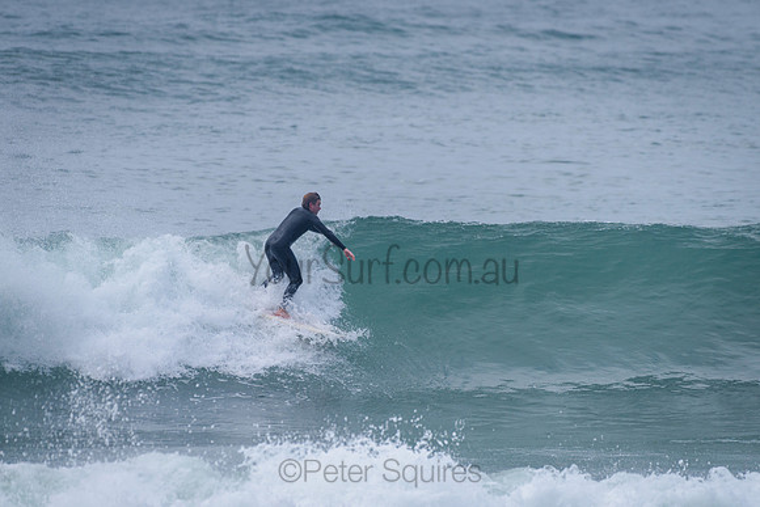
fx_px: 12939
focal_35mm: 613
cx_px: 380
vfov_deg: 2.2
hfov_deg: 3.4
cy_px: 254
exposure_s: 1/2000
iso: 250
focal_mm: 500
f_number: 5.6
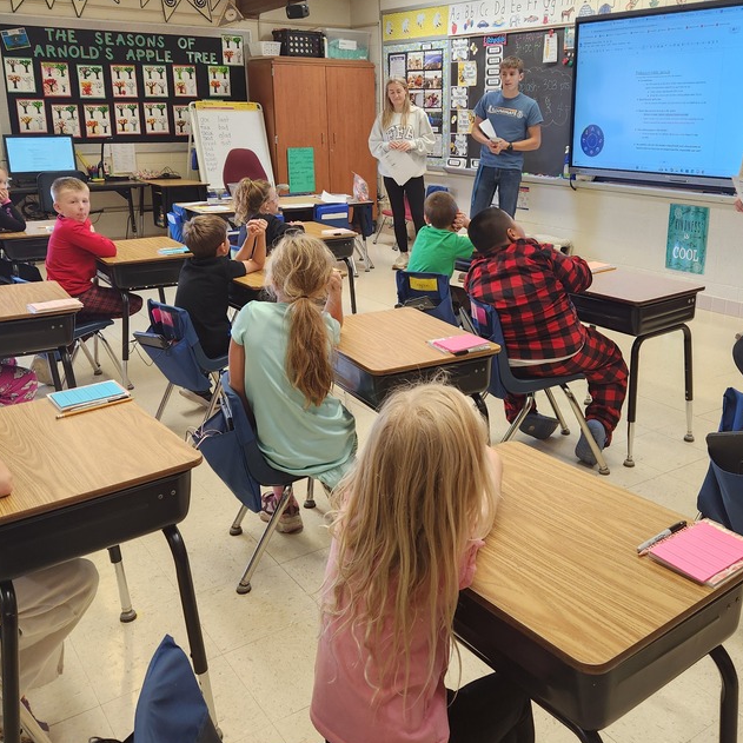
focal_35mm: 33
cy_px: 303
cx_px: 440
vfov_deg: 49.5
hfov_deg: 49.5
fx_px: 801
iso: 200
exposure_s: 1/120
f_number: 1.8
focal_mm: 5.4
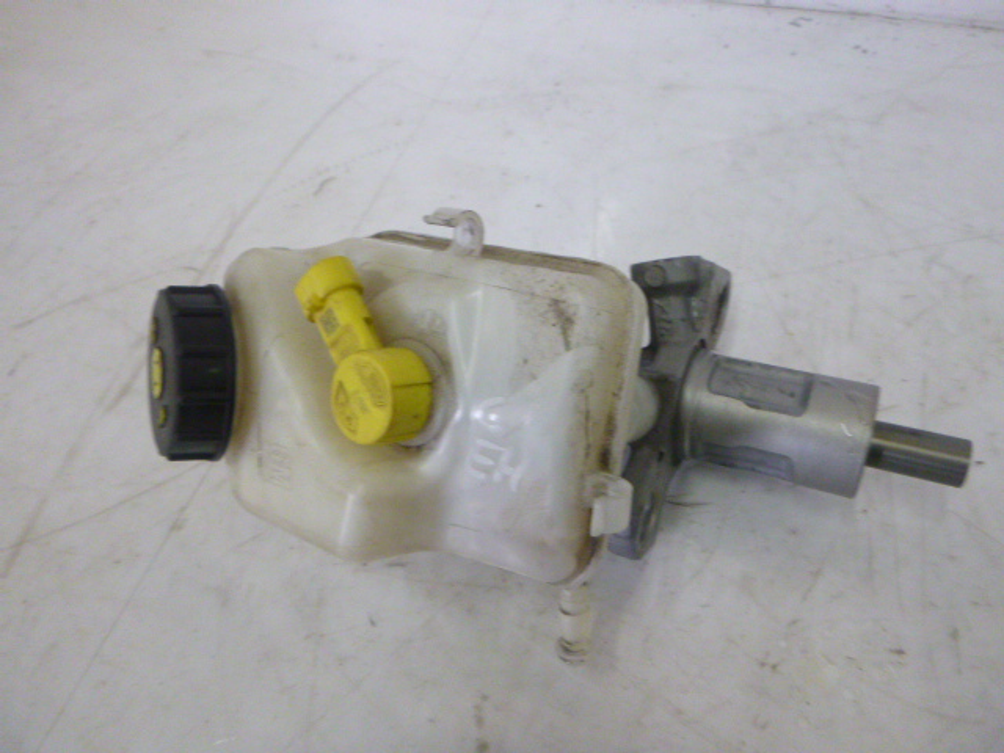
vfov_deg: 54.9
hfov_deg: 69.4
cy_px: 376
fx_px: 725
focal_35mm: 25
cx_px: 502
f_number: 3.9
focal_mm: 4.5
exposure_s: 1/30
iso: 400
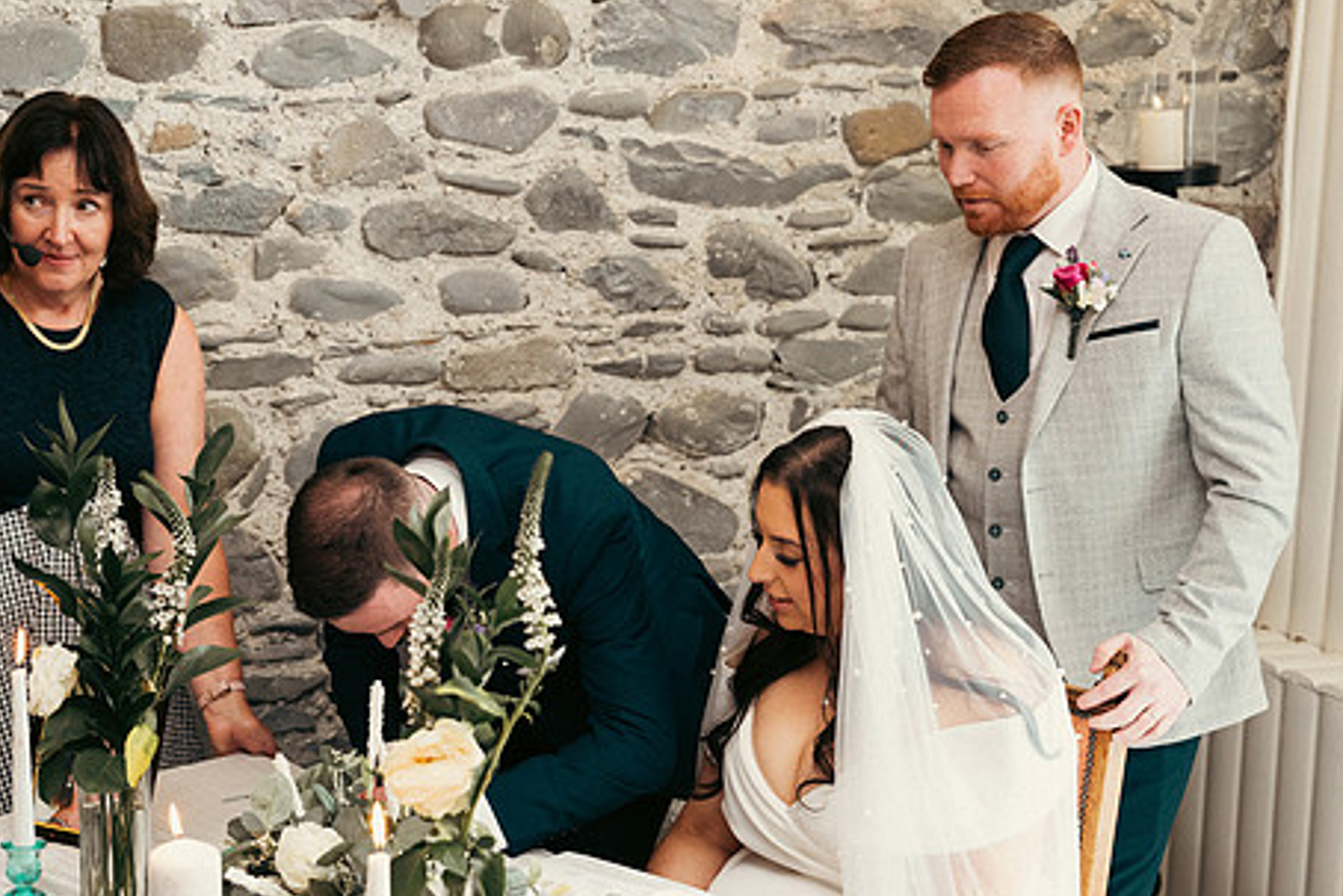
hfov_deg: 33.3
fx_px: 2239
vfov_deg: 22.6
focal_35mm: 60
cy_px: 507
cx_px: 559
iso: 1250
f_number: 3.5
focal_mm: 47
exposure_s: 1/160
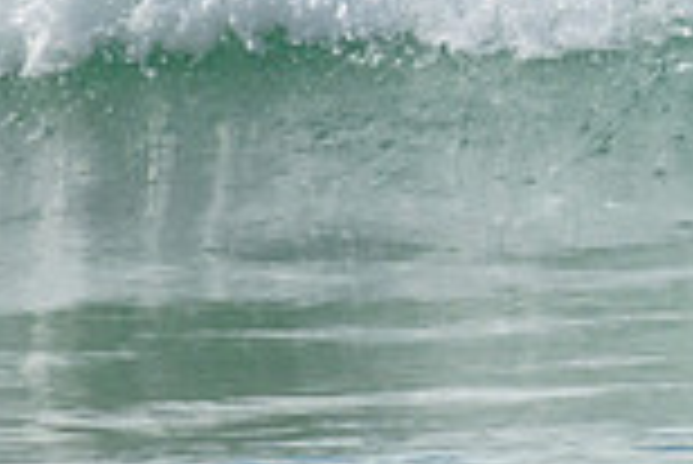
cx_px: 1143
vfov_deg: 0.5
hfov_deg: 0.7
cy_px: -277
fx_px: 58015
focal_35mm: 3011
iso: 1600
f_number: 11
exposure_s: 1/1600
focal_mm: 800
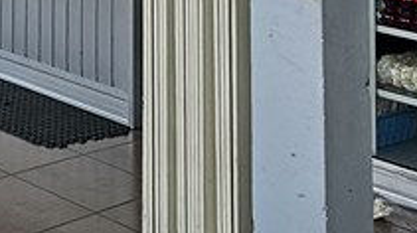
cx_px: -156
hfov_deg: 19.4
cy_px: -313
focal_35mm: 100
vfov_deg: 10.5
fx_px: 1104
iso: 32
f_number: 1.7
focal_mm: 6.3
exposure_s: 1/719
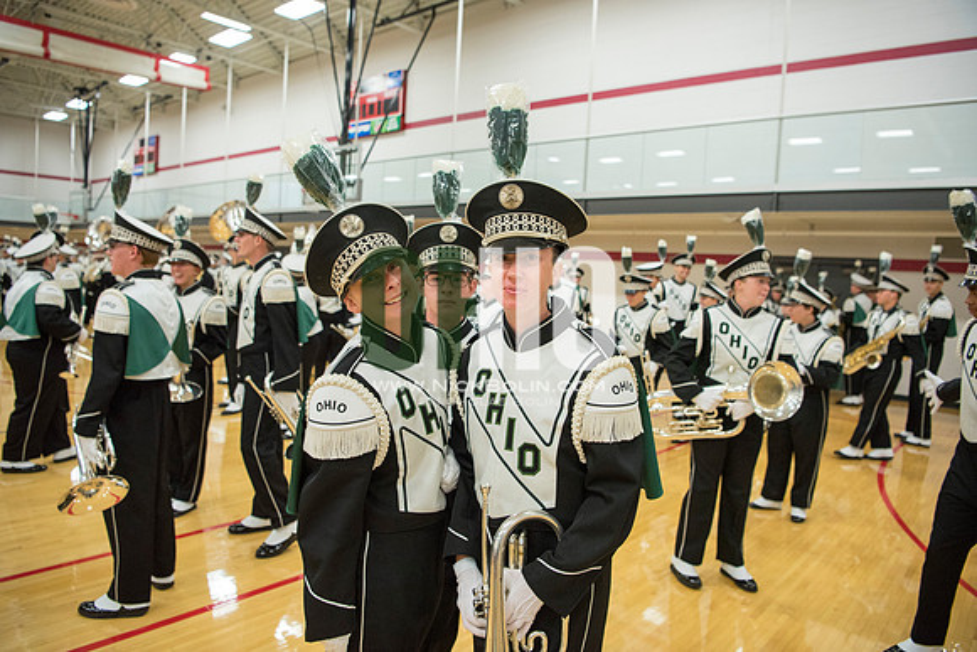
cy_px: 326
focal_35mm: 24
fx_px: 651
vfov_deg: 53.2
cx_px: 488
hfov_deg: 73.7
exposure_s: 1/320
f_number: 3.2
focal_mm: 24
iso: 2000
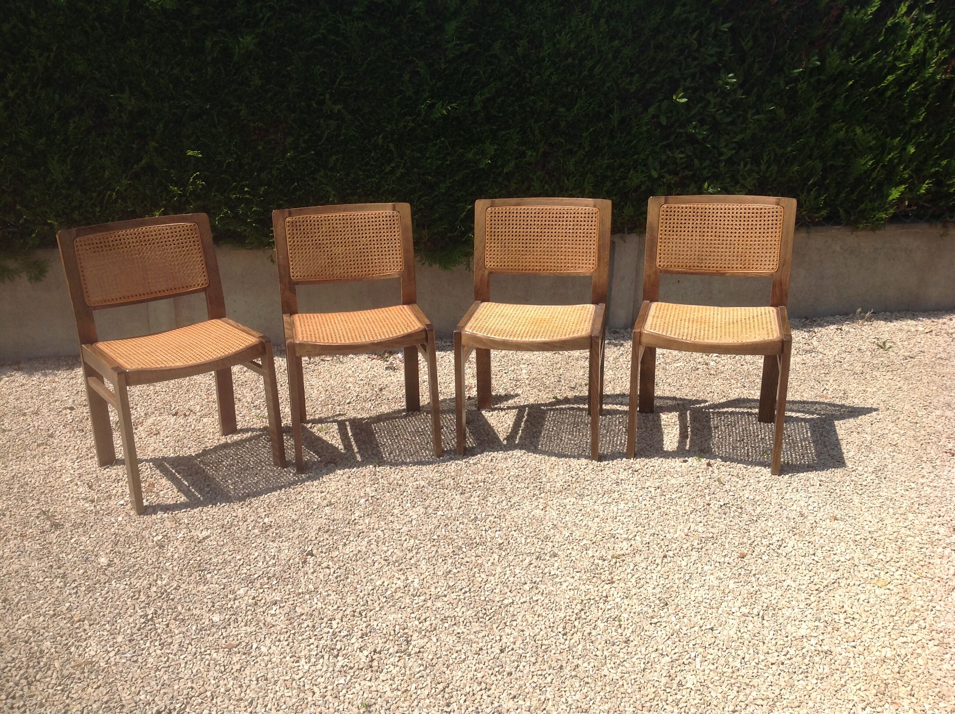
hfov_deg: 52.7
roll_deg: -1.4
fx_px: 964
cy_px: 357
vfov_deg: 40.6
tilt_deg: -18.8
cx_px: 478
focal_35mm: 35
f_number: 2.4
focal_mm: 4.28
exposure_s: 1/1592
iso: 50
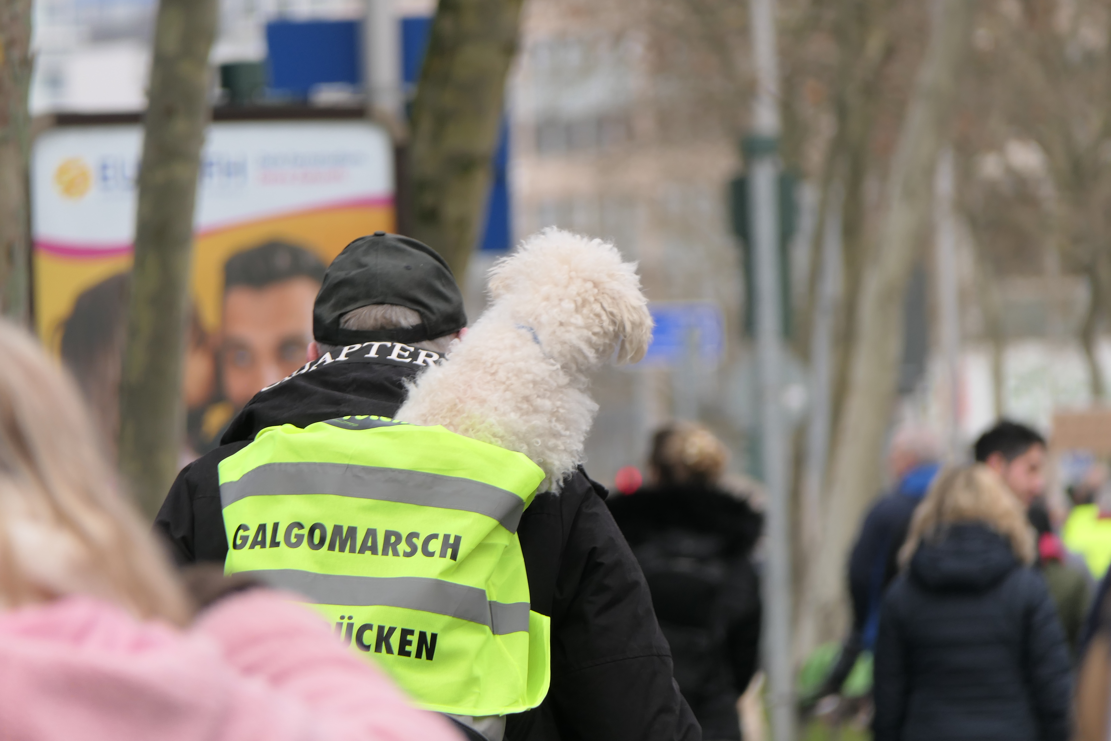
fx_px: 17373
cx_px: 556
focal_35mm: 563
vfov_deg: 2.4
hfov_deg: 3.7
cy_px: 370
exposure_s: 1/160
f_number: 4.5
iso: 125
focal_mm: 176
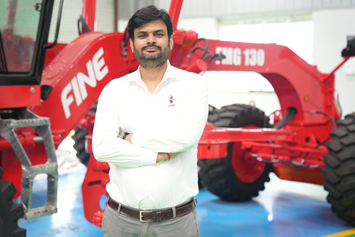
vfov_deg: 19.5
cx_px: 178
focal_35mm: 70
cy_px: 118
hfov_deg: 28.8
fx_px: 690
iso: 1000
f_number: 3.5
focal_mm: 70
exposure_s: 1/160
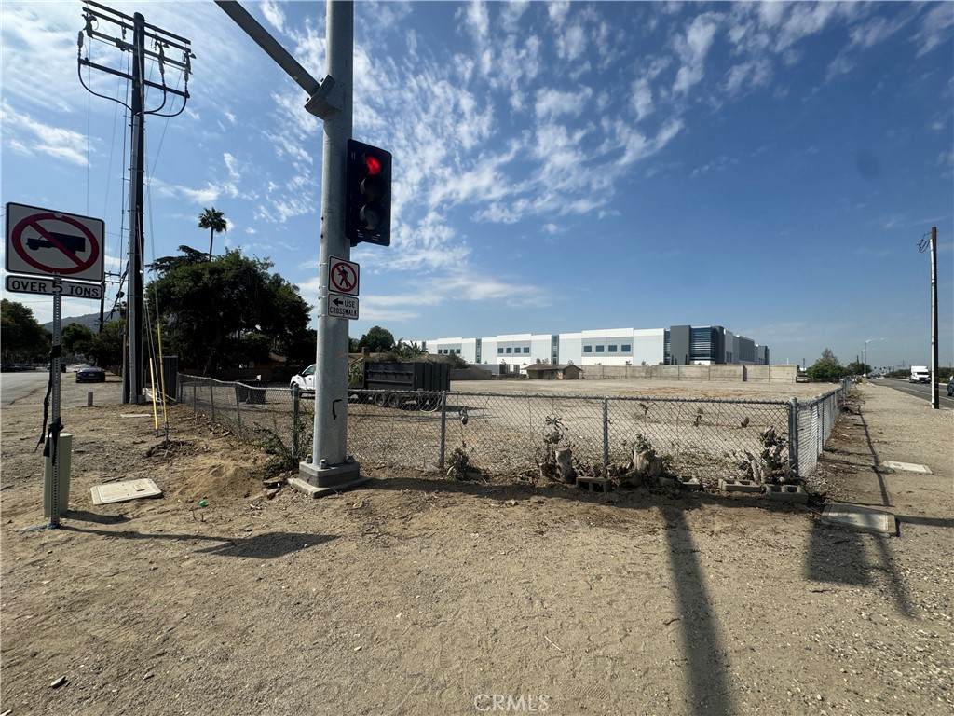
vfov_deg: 85.7
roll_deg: -1.7
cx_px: 477
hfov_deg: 102.1
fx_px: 386
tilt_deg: +0.7
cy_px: 358
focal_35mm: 14
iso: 50
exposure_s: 1/3390
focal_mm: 2.22
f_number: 2.2
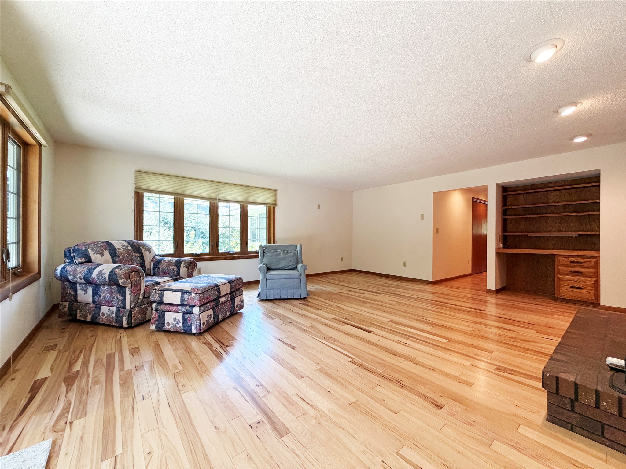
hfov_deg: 102.1
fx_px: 253
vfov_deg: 85.7
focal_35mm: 14
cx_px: 313
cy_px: 234
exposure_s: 1/120
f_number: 2.2
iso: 250
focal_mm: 2.22
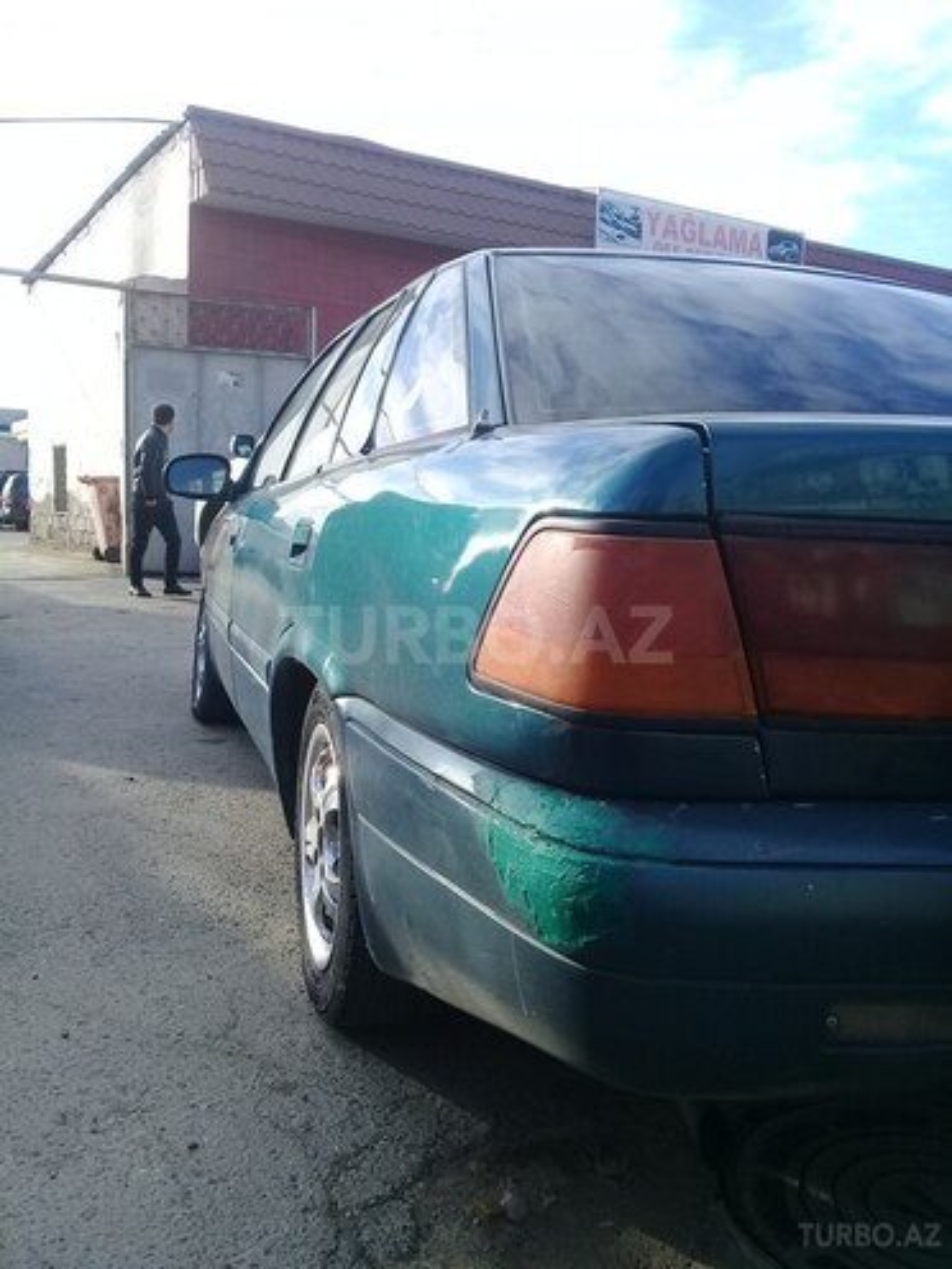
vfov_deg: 58.4
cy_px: 634
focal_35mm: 31
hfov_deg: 45.4
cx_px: 476
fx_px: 1137
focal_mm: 3.3
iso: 50
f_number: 2.2
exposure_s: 1/492
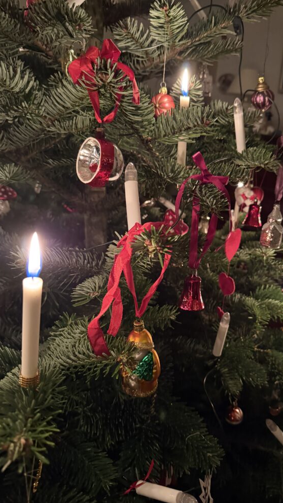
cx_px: 175
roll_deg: -5.5
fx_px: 360
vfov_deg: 69.9
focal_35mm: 27
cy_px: 251
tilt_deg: -16.2
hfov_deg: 42.6
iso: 1250
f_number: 1.78
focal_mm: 6.76
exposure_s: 1/30
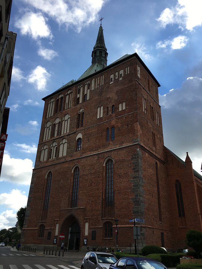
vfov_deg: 61.7
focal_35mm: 29
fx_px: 226
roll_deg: -1.1
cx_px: 101
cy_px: 134
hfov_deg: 48.2
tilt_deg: +25.9
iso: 25
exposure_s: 1/1083
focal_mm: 4.15
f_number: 2.2
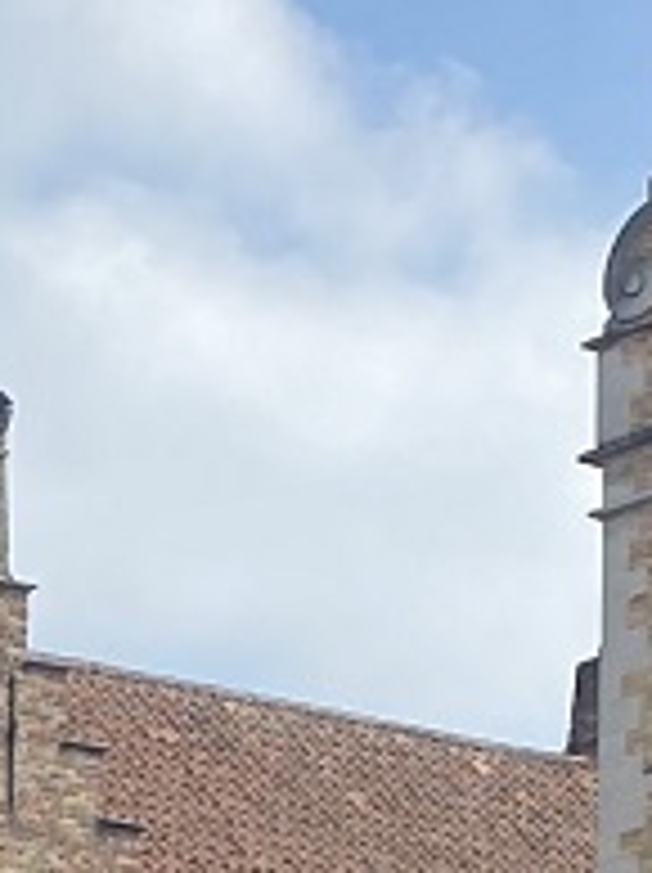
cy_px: 1946
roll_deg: -1.7
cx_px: -940
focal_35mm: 179
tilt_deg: +1.1
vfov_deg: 10.0
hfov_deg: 7.7
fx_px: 4505
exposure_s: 1/2268
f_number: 1.8
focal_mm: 4.25
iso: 32
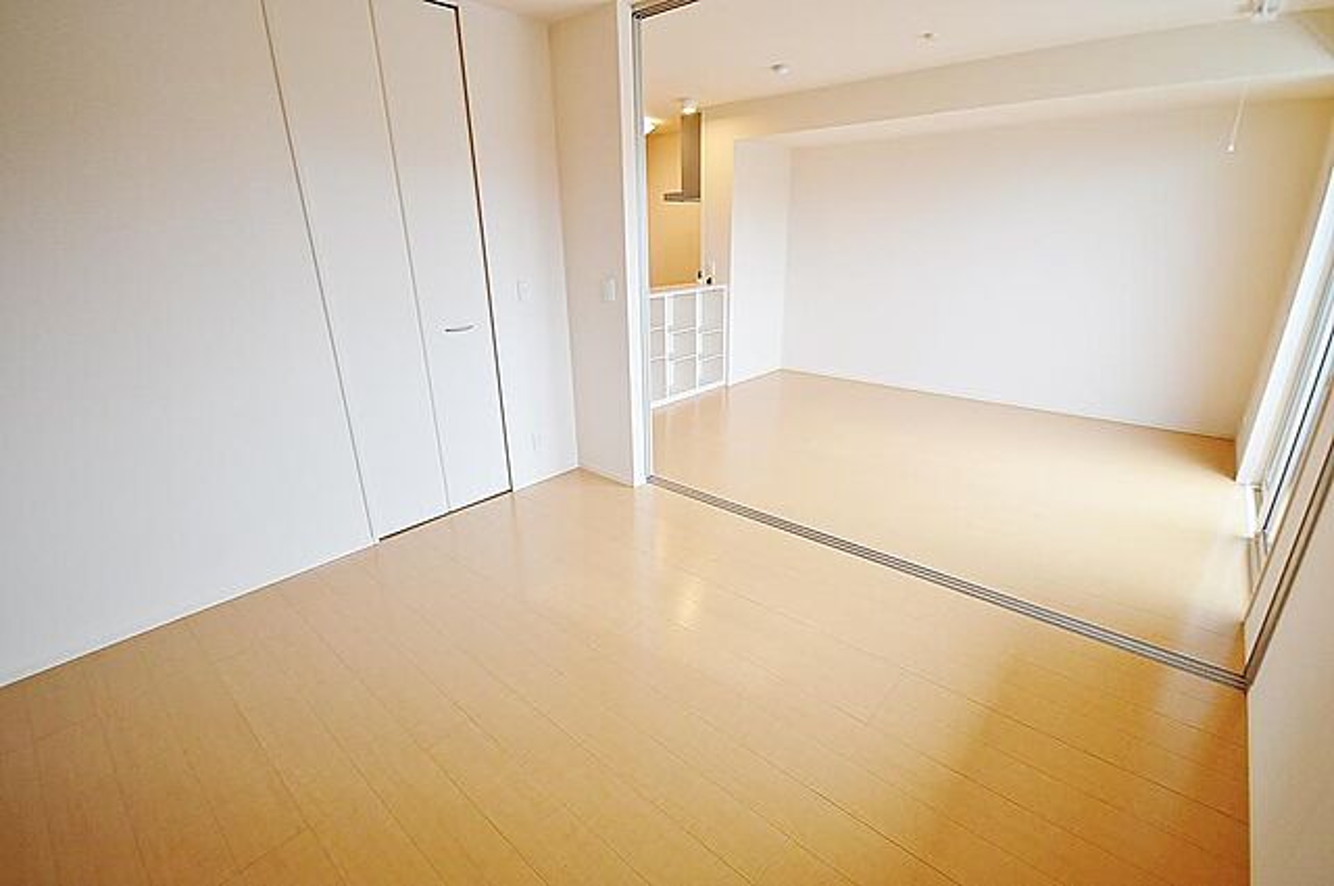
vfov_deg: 59.4
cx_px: 667
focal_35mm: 21
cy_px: 443
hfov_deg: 81.3
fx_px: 777
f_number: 4.8
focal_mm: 14
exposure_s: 1/60
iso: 400
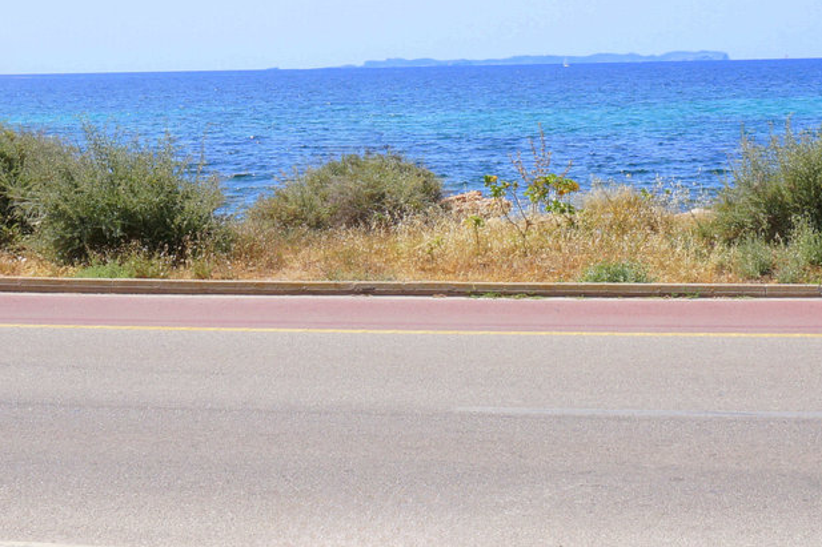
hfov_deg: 28.8
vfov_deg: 19.3
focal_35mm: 70
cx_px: 453
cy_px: 154
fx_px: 1598
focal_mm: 16
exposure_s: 1/250
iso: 200
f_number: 11
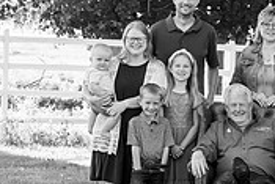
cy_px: 18
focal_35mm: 232
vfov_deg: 5.9
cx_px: 209
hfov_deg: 8.9
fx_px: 1774
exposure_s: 1/320
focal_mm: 70
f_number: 6.3
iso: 800
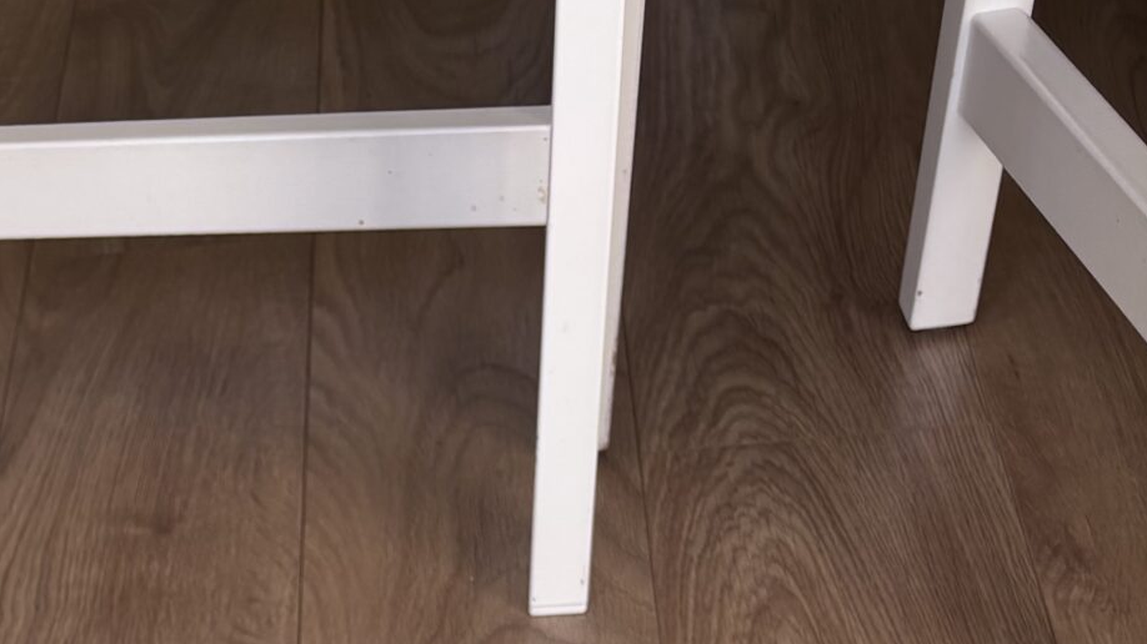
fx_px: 2402
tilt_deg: -50.9
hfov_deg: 25.3
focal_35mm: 79
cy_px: 1554
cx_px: -44
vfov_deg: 12.2
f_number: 1.6
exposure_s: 1/234
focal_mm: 5.96
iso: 40
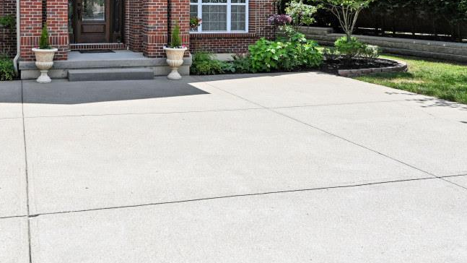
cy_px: 5
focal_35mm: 34
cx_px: 120
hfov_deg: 55.4
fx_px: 421
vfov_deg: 32.2
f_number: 7.1
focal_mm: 14
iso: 100
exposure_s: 1/320
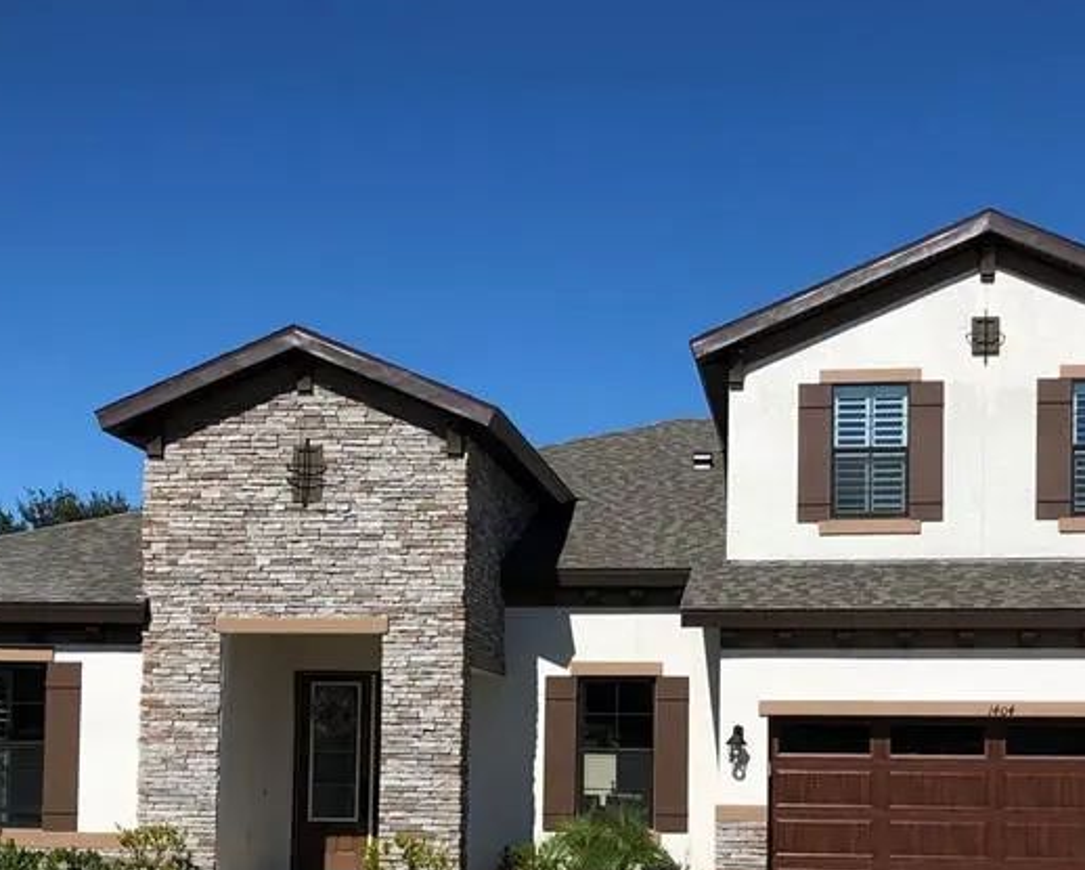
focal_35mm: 54
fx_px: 1735
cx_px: 656
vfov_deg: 27.6
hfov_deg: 34.6
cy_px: 688
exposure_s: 1/3745
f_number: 1.8
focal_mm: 4
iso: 25
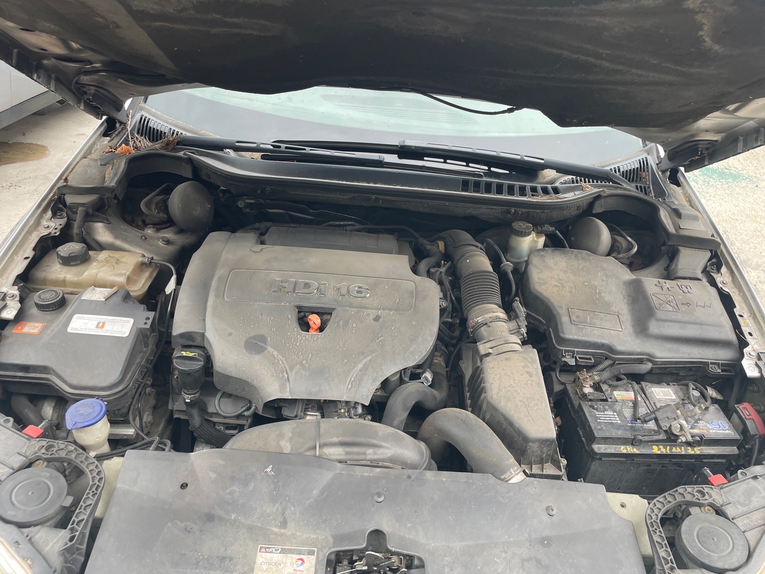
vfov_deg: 53.1
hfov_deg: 67.3
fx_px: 575
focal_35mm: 26
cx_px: 382
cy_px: 287
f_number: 1.6
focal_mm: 4.2
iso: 40
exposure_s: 1/121
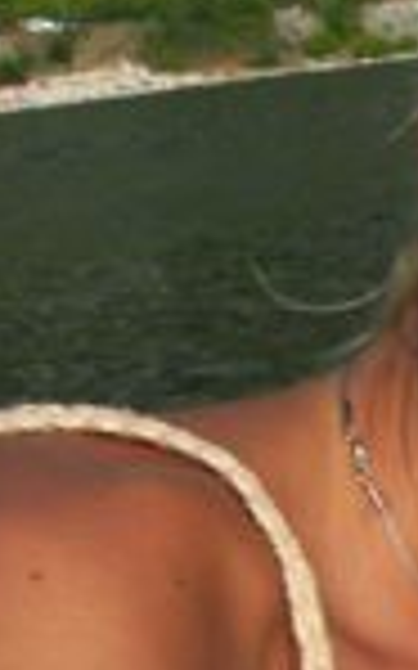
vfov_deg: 18.7
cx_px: 766
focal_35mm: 111
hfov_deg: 11.0
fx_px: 2025
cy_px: 465
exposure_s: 1/1000
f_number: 4.8
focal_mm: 8
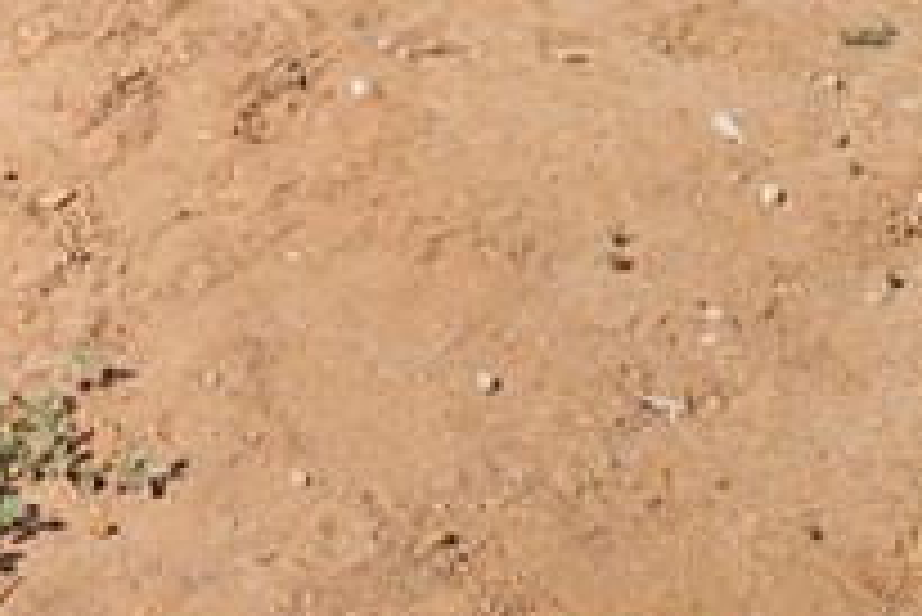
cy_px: -803
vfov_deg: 13.2
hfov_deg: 25.0
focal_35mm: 81
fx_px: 2076
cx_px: 378
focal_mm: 10.8
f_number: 10
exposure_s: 1/10
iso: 100
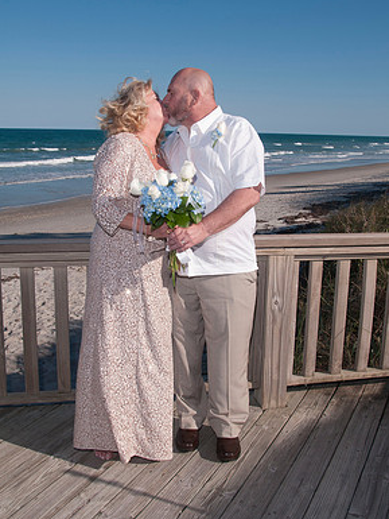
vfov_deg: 50.1
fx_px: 554
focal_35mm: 37
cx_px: 189
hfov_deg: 38.7
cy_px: 247
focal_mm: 22
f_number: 13
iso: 100
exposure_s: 1/250
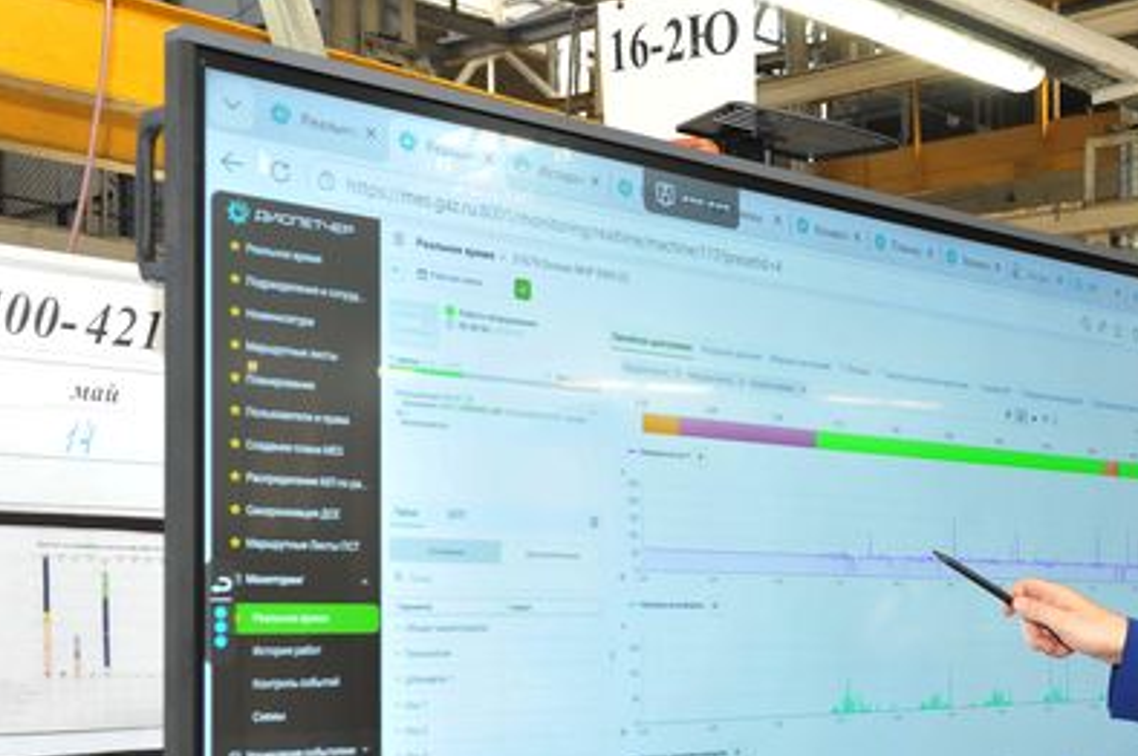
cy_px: 570
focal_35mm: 65
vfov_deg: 20.7
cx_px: 968
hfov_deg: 30.0
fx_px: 2053
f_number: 6.3
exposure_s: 1/60
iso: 2000
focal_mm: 32
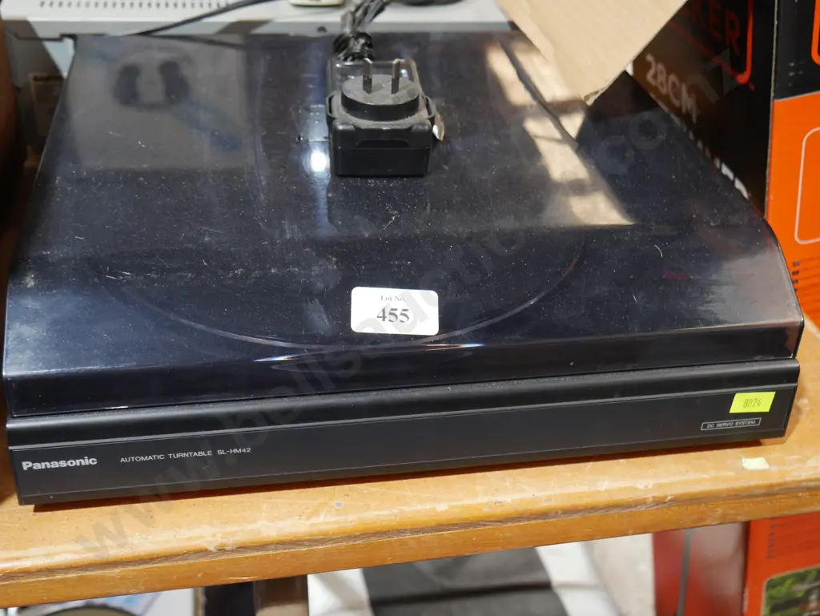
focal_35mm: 40
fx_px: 948
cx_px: 410
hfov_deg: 46.8
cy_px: 308
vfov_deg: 36.0
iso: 1250
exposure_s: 1/60
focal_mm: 20
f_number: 4.5
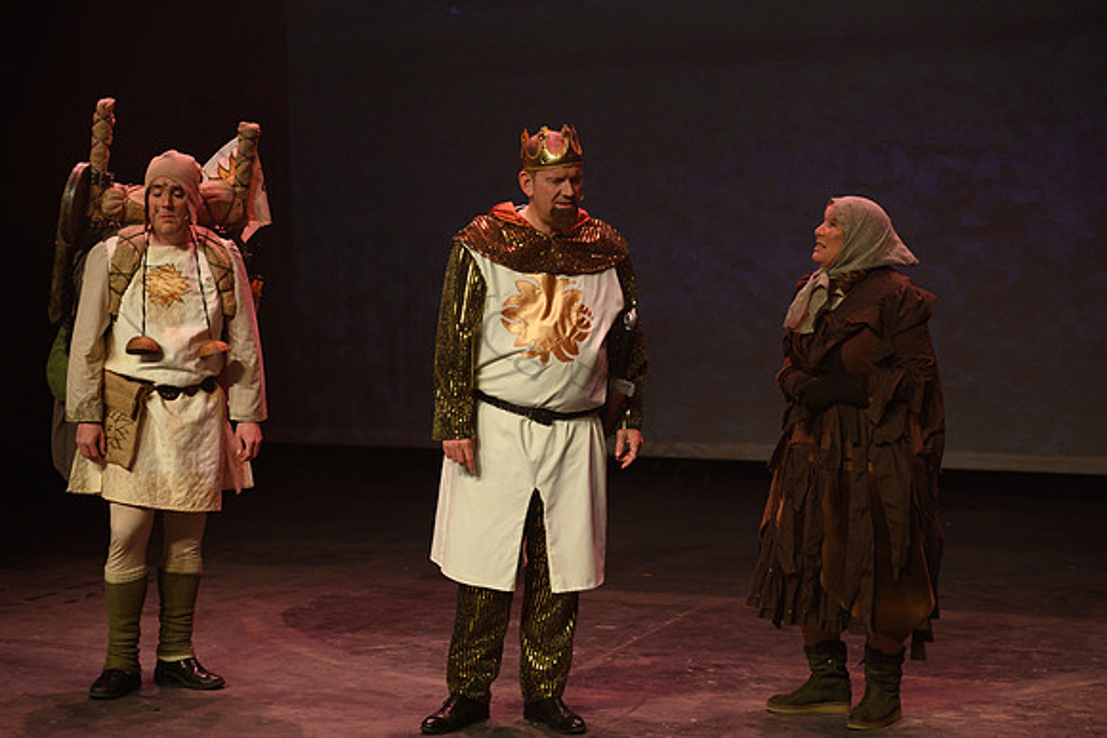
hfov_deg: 27.7
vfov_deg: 18.7
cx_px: 554
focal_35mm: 73
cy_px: 369
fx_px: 2242
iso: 1250
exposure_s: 1/160
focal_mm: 70
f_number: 3.5
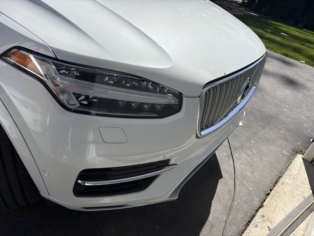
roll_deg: -13.6
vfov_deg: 53.1
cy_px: 118
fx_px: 236
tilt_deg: -32.8
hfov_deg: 67.3
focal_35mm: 26
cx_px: 157
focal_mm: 5.96
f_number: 1.6
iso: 64
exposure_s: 1/6329
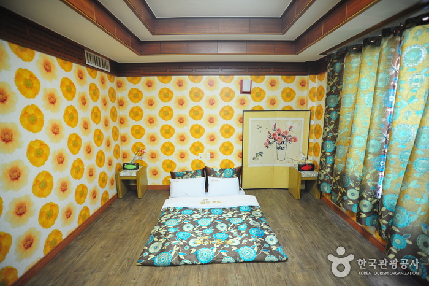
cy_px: 143
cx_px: 214
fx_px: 202
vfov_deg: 70.4
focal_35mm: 17
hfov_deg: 93.3
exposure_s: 1/20
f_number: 3.2
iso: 1250
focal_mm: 17
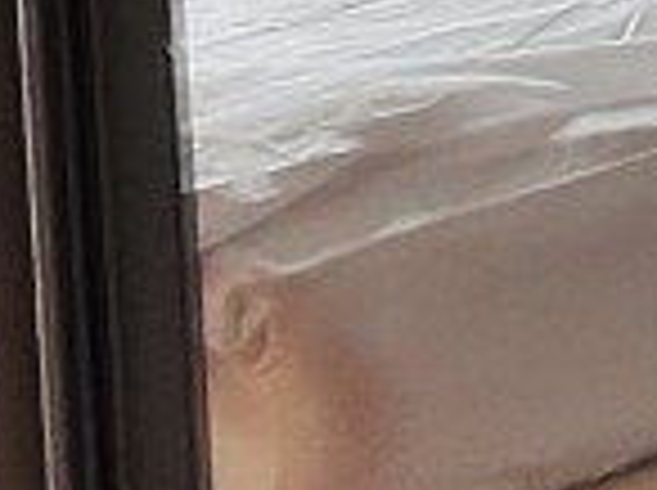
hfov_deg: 8.3
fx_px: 3771
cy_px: -654
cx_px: 2002
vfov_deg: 7.0
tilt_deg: -9.4
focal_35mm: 199
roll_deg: +1.2
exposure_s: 1/60
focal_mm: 3
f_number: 1.8
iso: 50
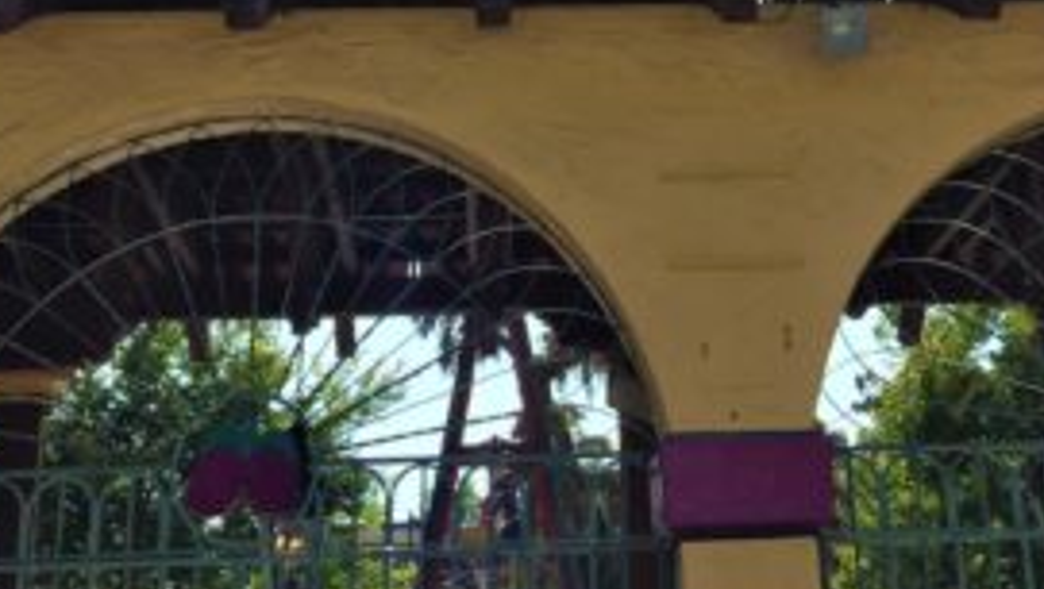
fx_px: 1967
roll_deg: -0.8
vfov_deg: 15.8
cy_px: -256
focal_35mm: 71
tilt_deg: +25.0
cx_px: 624
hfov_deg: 29.7
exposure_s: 1/2326
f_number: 2.2
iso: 32
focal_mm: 4.15
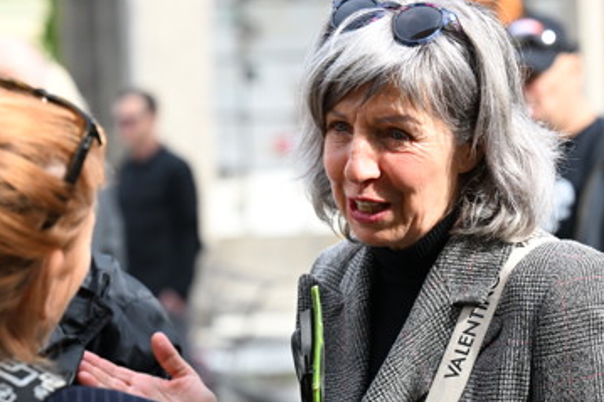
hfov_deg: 11.6
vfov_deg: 7.7
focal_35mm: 177
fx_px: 2968
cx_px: 348
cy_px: 321
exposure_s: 1/4000
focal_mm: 92
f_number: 4
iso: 1250
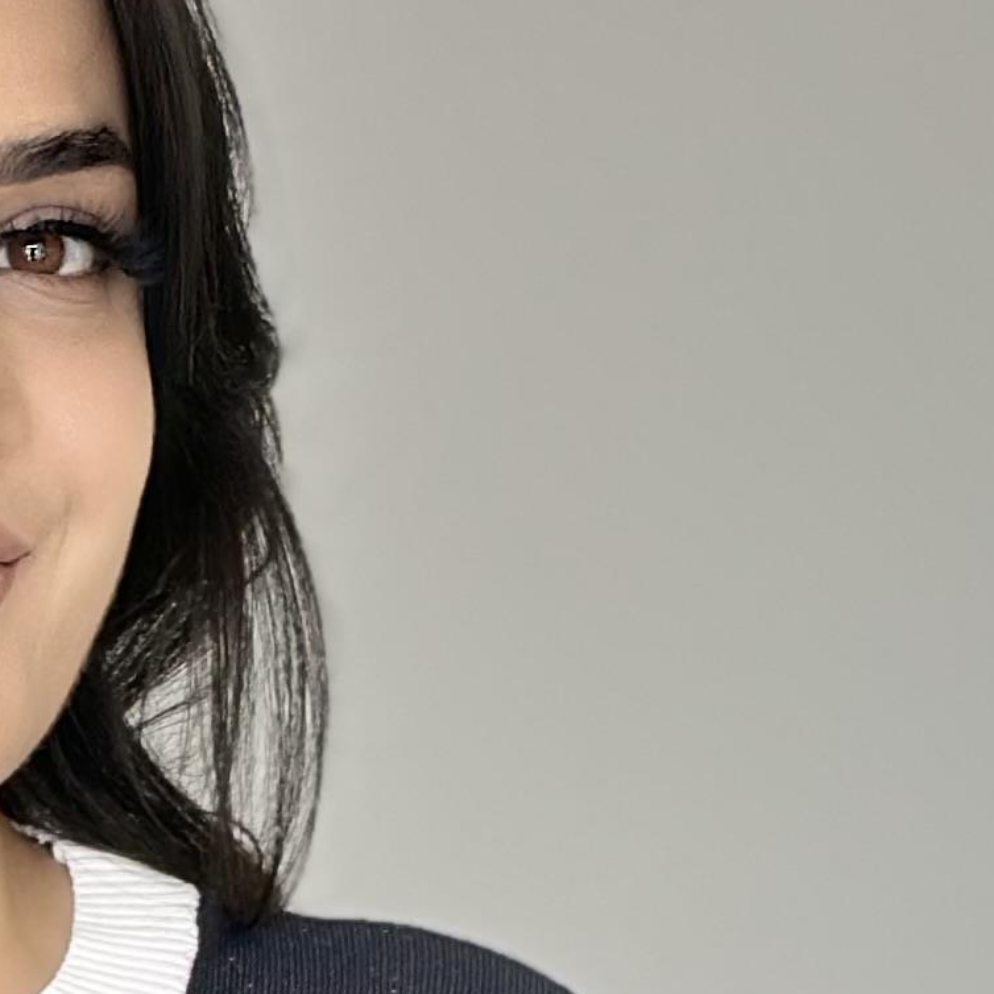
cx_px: -78
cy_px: 1444
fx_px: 7375
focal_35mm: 227
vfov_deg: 7.6
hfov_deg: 7.7
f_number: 1.78
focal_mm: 6.86
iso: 64
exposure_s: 1/141
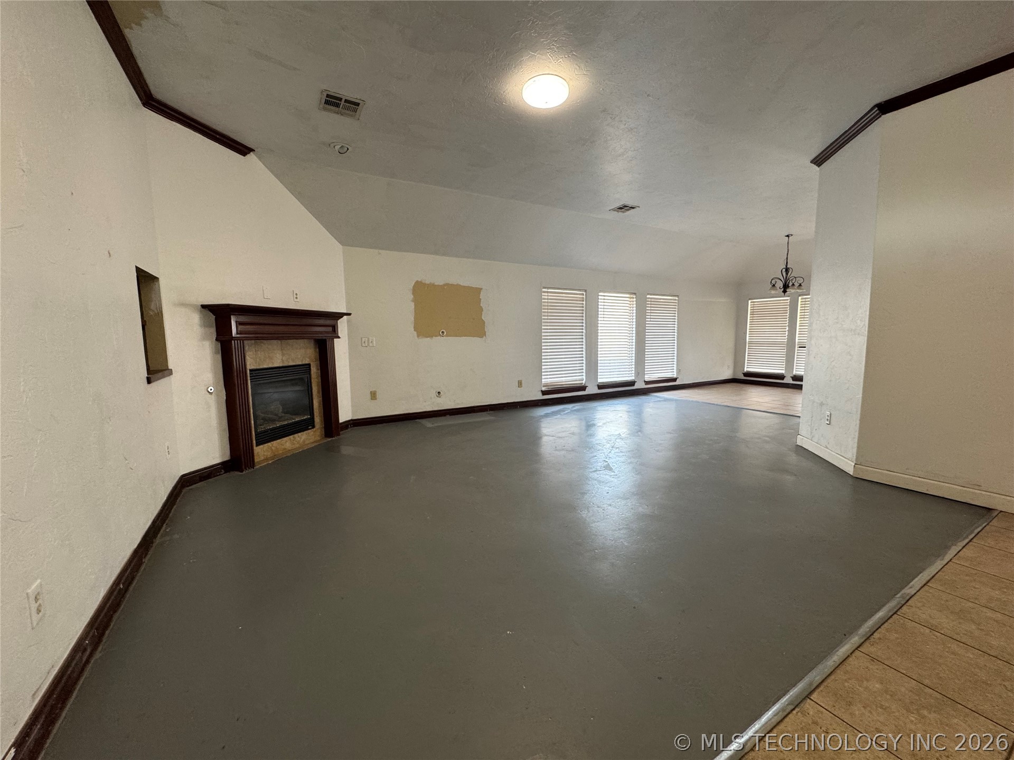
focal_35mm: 14
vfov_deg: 85.7
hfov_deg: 102.1
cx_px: 507
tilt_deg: -7.9
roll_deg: +0.3
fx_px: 410
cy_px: 380
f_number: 2.2
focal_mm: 2.22
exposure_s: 1/60
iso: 160
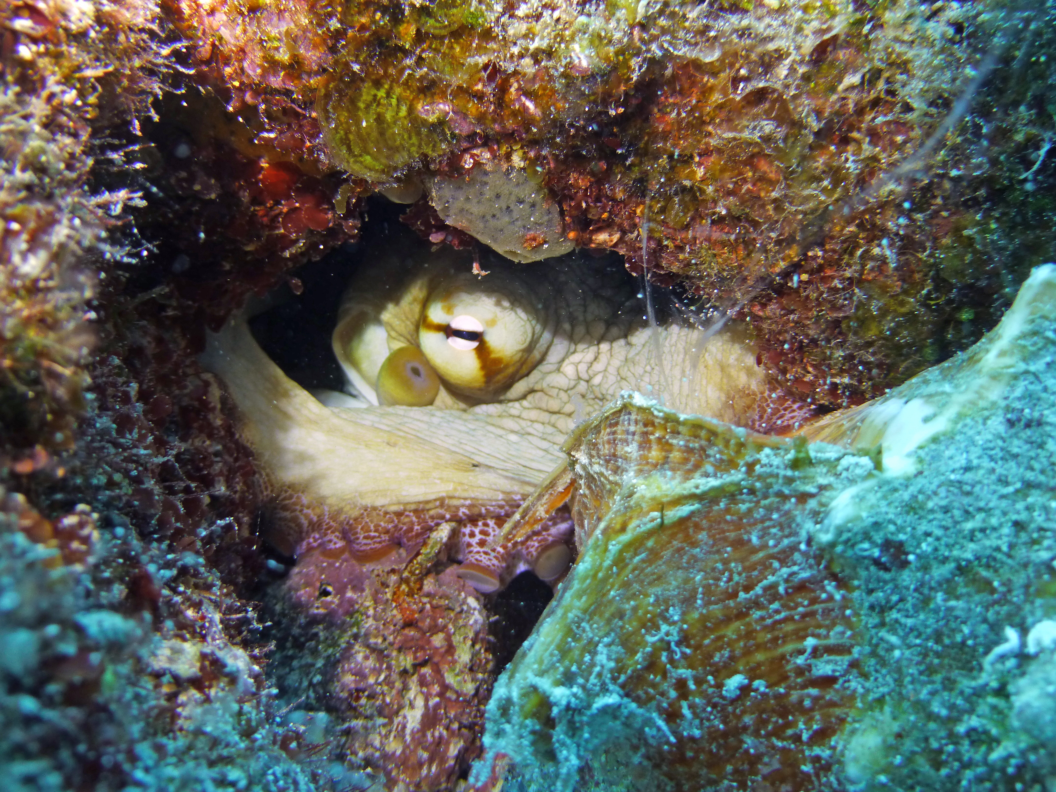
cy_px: 396
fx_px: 824
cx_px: 528
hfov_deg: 65.3
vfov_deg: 51.4
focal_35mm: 27
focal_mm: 4.8
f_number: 3.4
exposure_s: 1/60
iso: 100
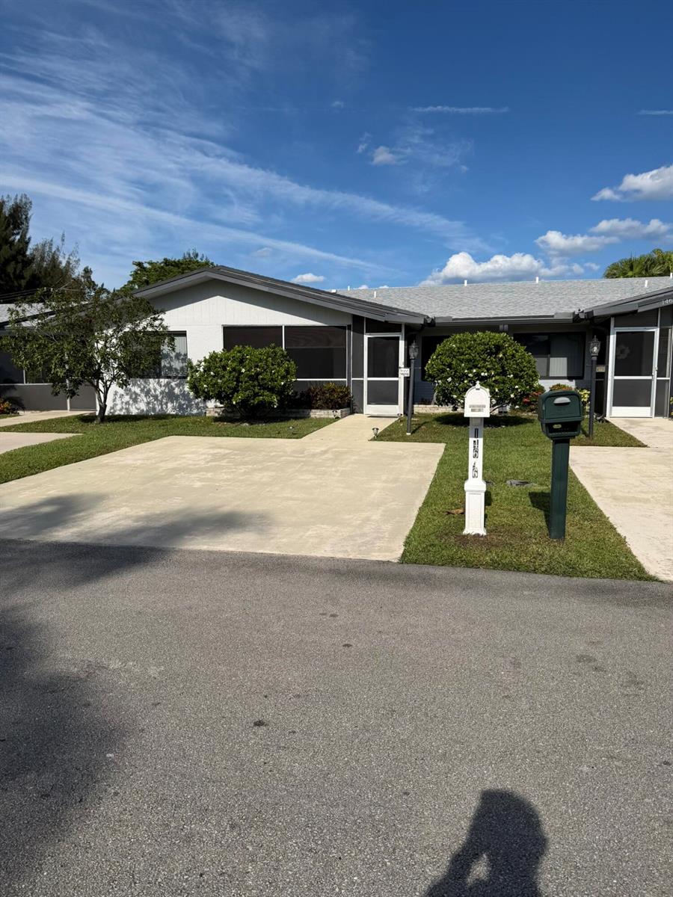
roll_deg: -0.1
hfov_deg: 56.8
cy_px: 448
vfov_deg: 71.6
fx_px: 622
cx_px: 336
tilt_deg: -6.9
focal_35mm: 24
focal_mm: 6.76
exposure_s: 1/8130
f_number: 1.78
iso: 80
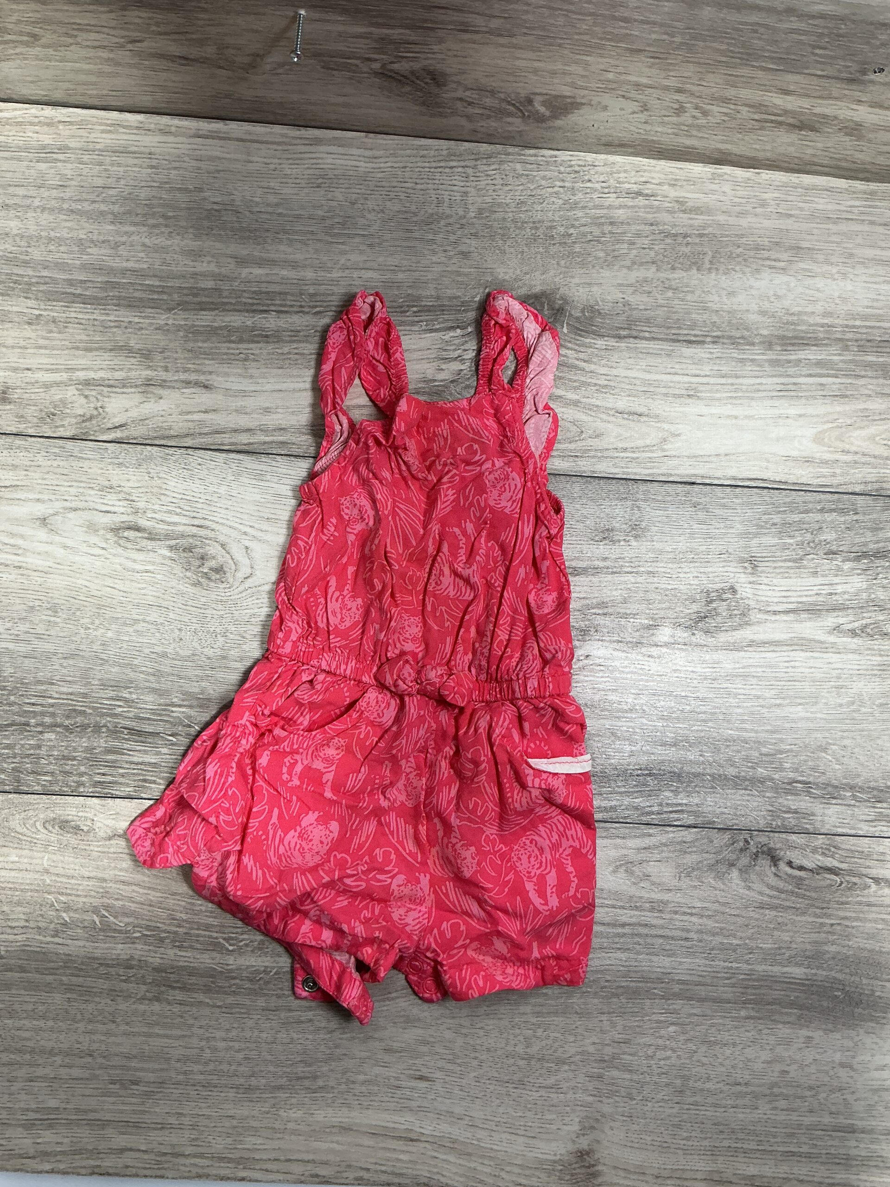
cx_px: 445
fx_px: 994
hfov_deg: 48.2
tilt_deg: -83.7
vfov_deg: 61.7
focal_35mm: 29
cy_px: 594
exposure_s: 1/50
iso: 50
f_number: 1.8
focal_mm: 3
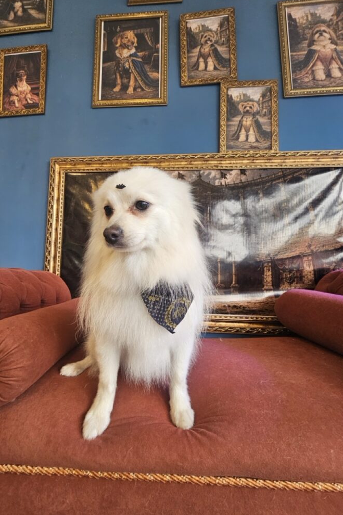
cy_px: 259
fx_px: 200
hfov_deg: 80.8
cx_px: 149
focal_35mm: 14
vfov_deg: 104.3
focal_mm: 2.2
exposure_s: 1/100
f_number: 2.2
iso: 200
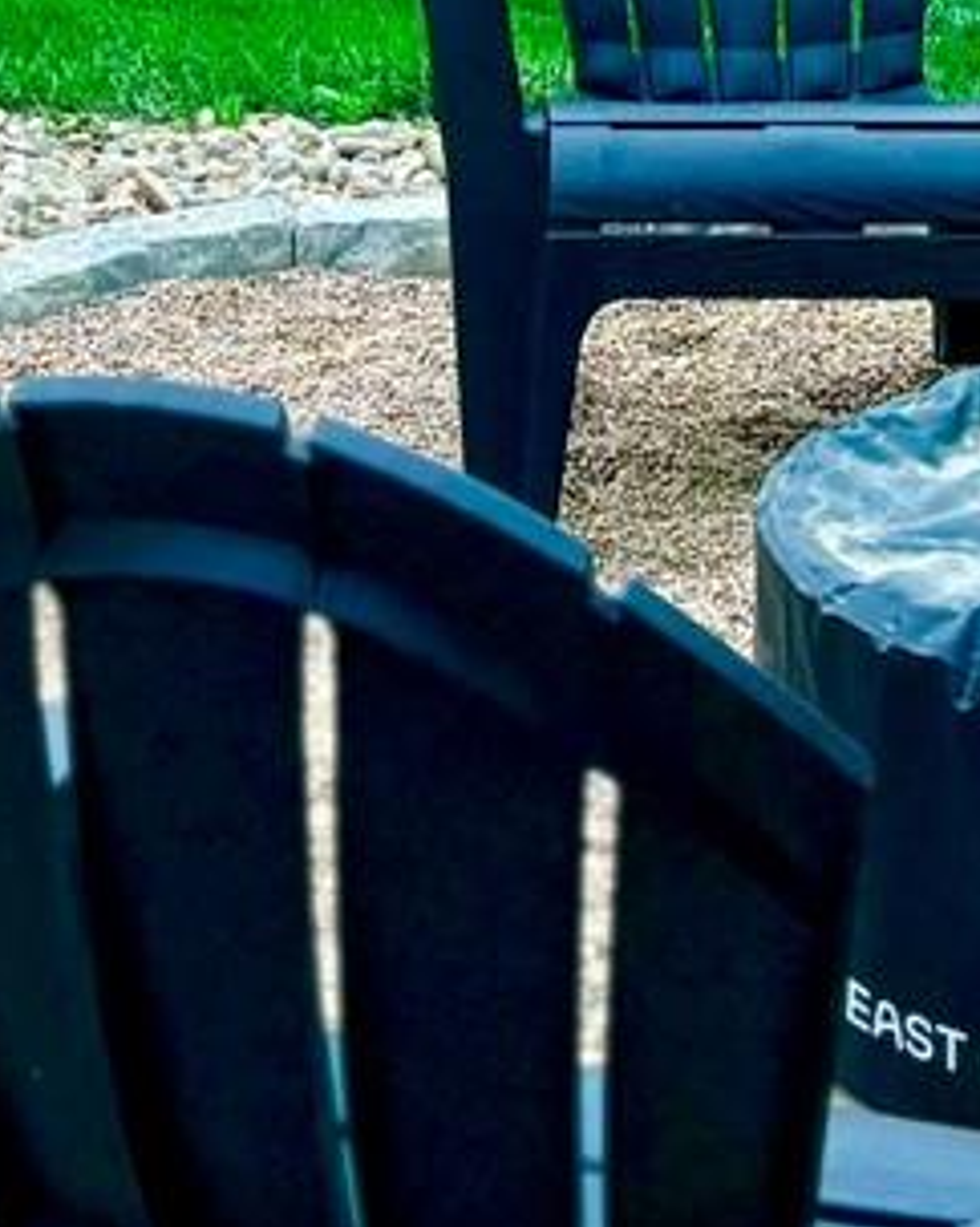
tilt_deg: -0.6
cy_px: -1178
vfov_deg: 12.7
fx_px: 4863
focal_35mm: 134
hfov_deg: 11.5
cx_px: 304
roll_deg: +1.6
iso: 125
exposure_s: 1/72
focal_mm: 5.96
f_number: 1.6
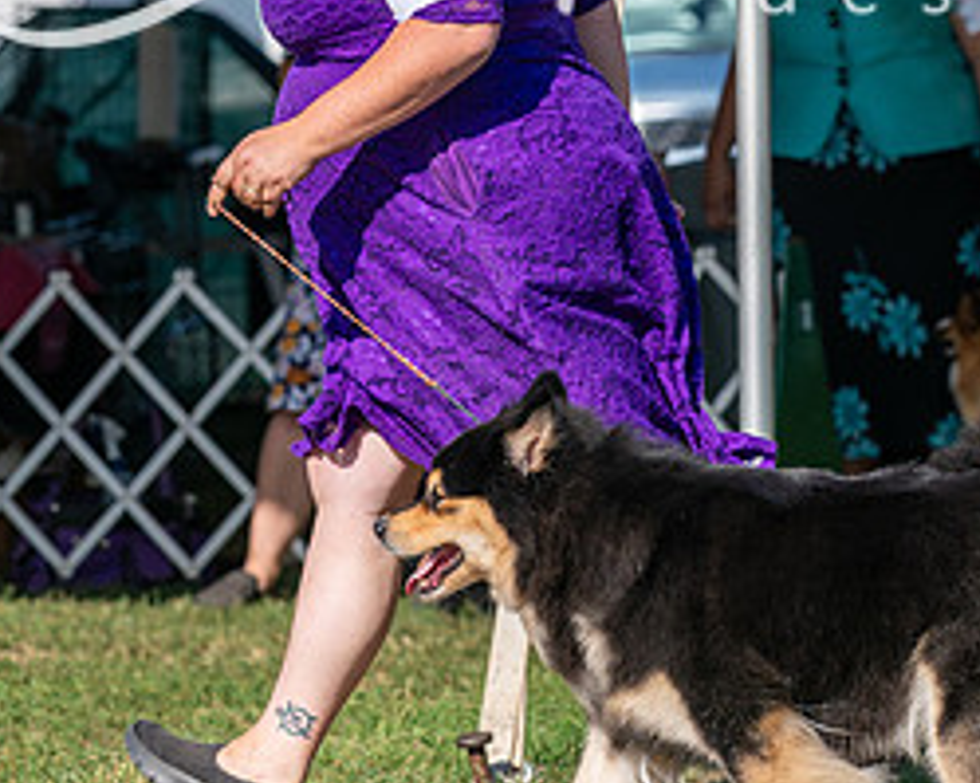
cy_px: 130
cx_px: 608
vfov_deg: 5.1
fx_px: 8785
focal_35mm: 303
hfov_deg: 6.4
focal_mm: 119
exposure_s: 1/1250
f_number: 4.5
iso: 125
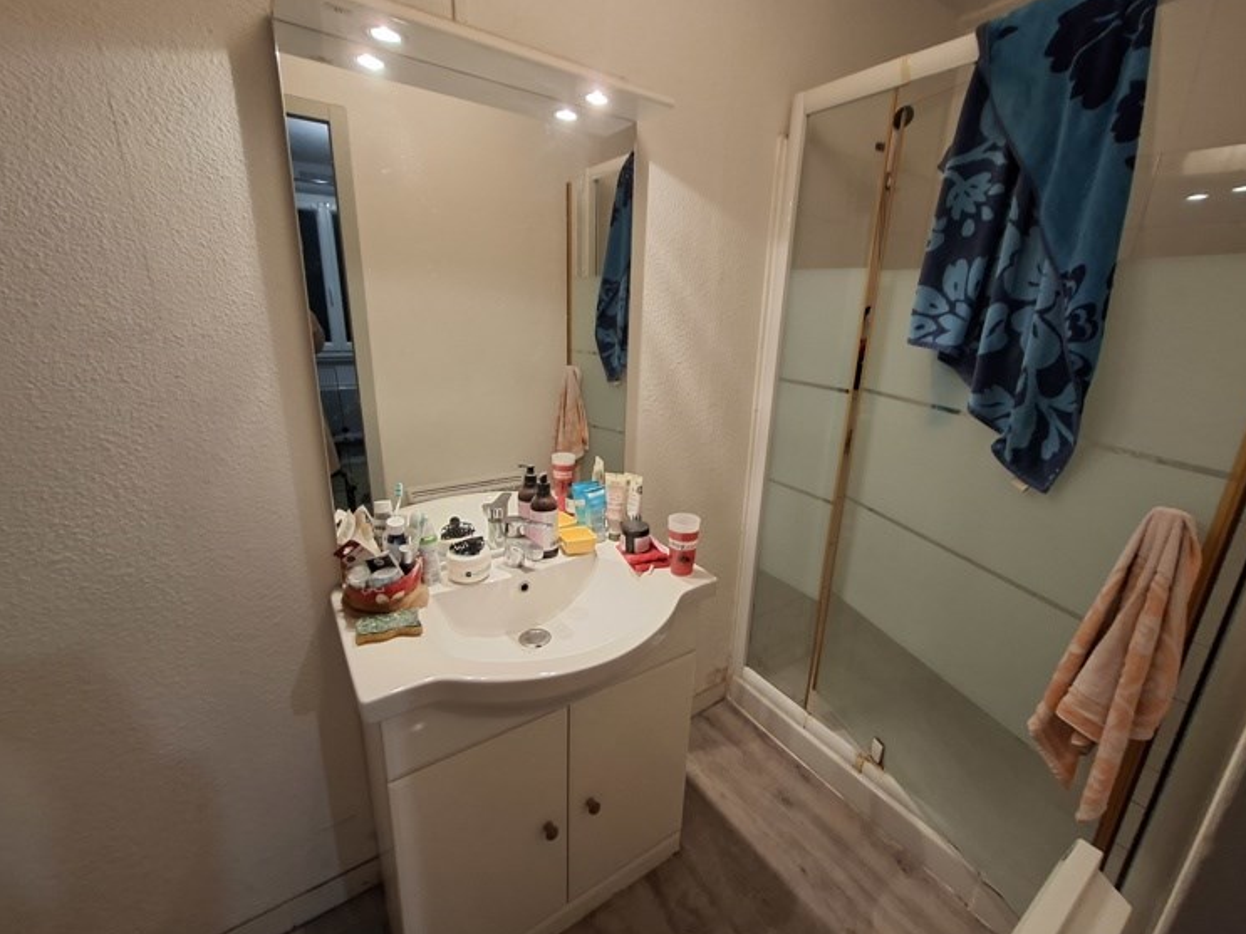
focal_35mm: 14
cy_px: 463
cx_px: 642
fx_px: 504
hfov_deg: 102.0
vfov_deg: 85.7
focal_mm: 1.74
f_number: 2.2
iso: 160
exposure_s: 1/33
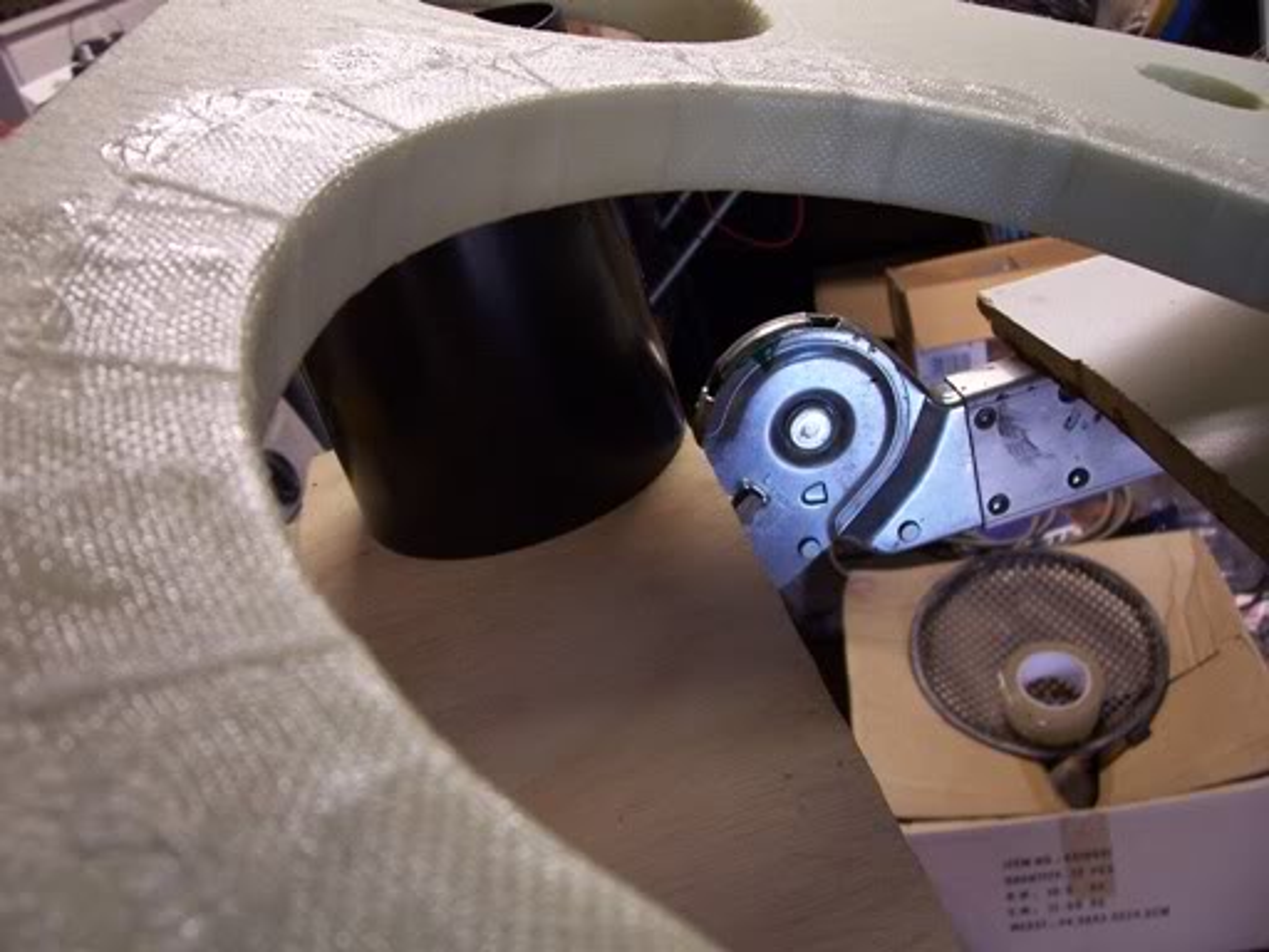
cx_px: 634
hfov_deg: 54.0
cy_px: 476
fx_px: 1246
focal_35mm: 34
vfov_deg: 41.8
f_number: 2.7
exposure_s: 1/30
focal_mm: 5.6
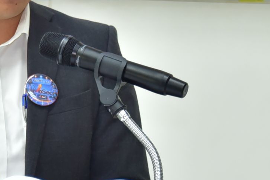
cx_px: 18
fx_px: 3242
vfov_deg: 3.2
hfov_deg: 4.8
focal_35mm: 432
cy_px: 60
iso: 2000
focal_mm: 125
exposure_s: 1/160
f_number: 5.6
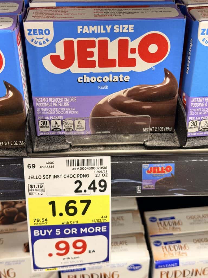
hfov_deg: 30.3
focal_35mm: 48
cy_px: 139
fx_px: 385
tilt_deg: -38.9
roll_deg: -0.2
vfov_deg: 39.7
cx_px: 104
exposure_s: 1/60
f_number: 1.78
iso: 160
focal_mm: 6.76
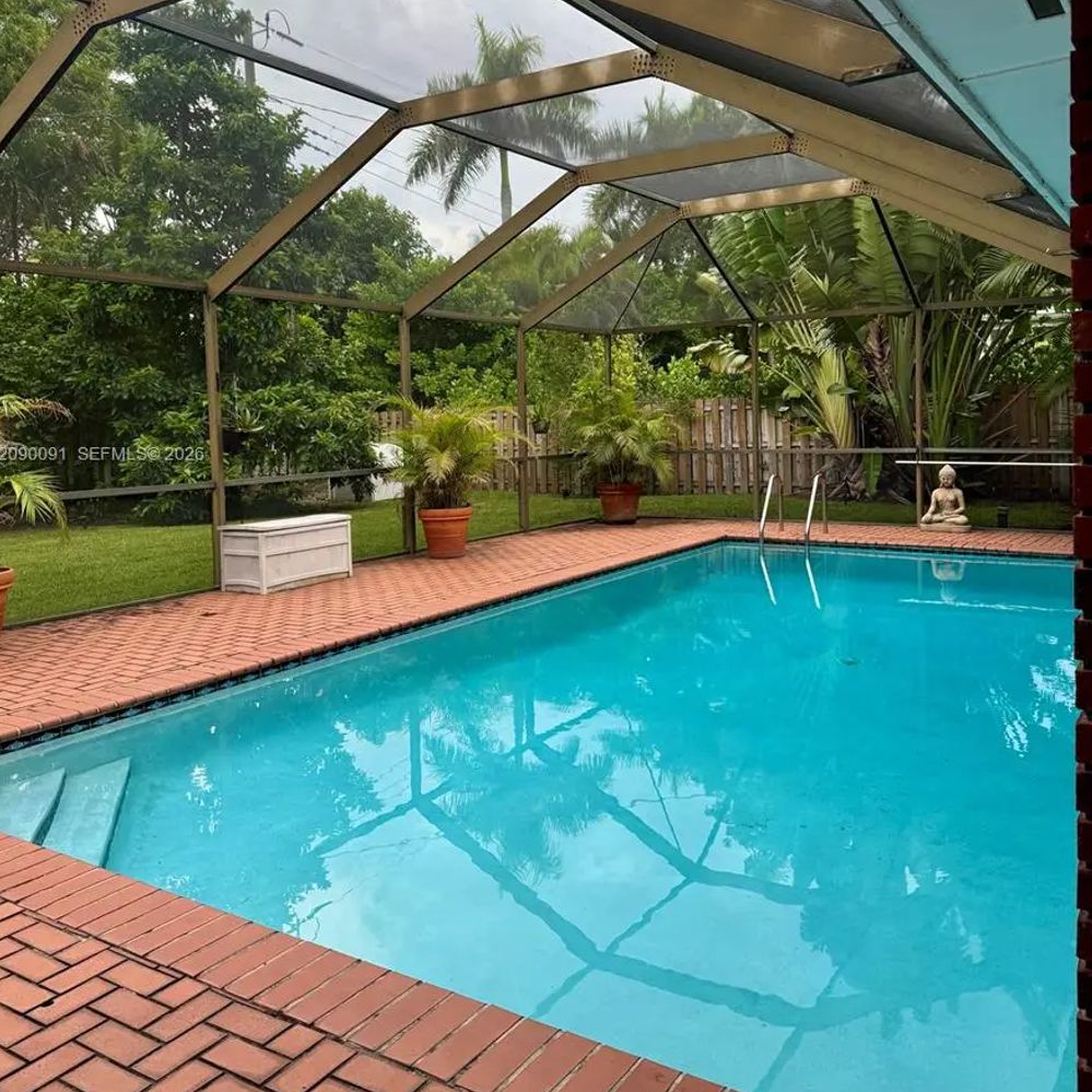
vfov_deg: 55.3
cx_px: 533
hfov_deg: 55.6
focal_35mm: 29
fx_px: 1035
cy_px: 455
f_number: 1.78
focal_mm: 6.76
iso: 80
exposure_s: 1/925
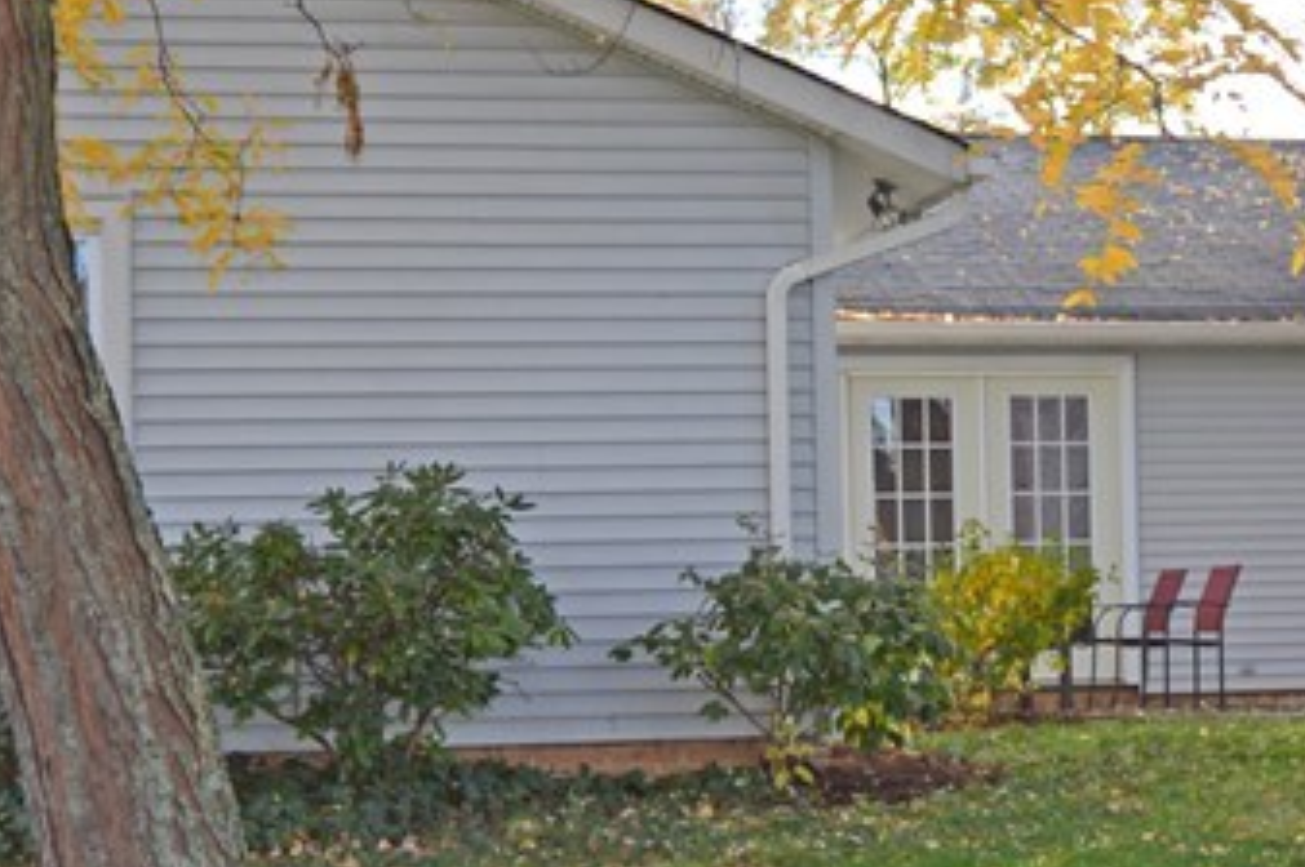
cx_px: 1013
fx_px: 3151
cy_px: 480
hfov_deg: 23.1
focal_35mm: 87
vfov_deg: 15.7
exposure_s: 1/160
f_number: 4.5
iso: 100
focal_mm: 18
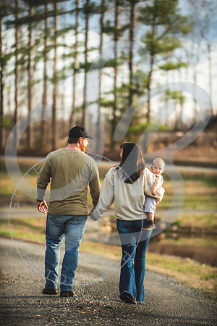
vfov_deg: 10.3
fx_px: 1808
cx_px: 108
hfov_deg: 6.9
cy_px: 163
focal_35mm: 200
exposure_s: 1/400
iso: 100
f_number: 2.8
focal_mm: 200
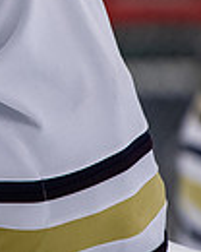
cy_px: -150
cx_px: -313
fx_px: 9942
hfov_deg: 1.2
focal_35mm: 1337
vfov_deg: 1.4
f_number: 3.2
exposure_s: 1/800
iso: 2000
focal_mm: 190
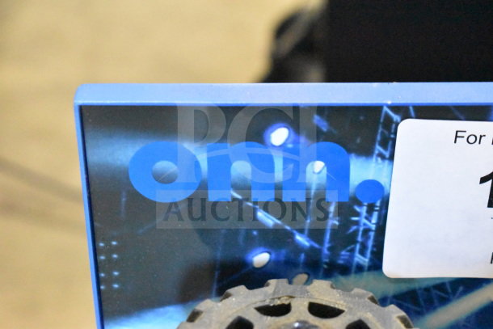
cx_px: 246
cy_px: 164
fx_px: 1130
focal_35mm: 82
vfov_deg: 16.6
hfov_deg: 24.6
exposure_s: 1/100
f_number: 5.6
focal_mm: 55
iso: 22800
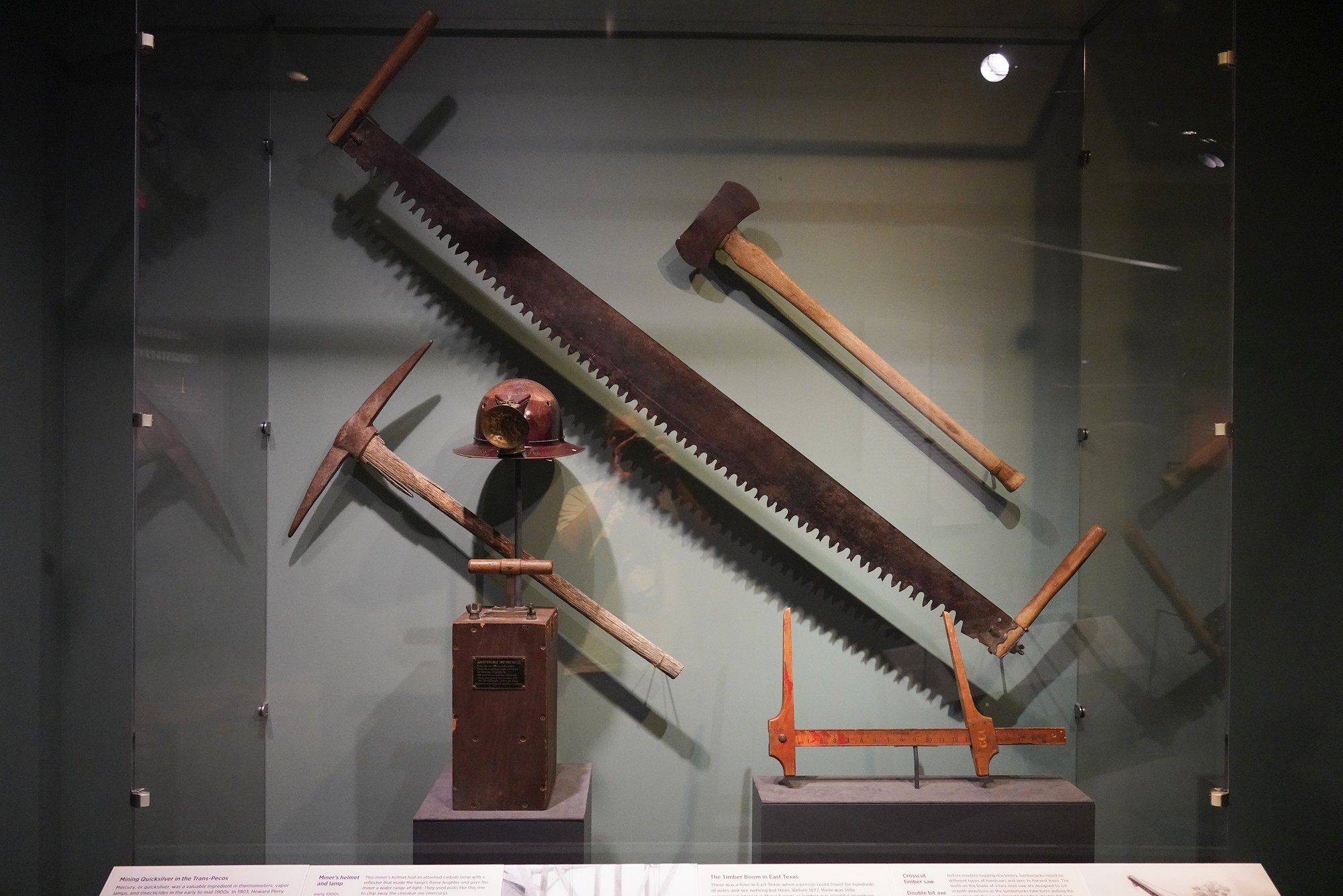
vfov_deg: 46.4
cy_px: 448
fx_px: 1045
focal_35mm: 28
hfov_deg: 65.5
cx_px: 672
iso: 8000
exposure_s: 1/100
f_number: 4
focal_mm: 28
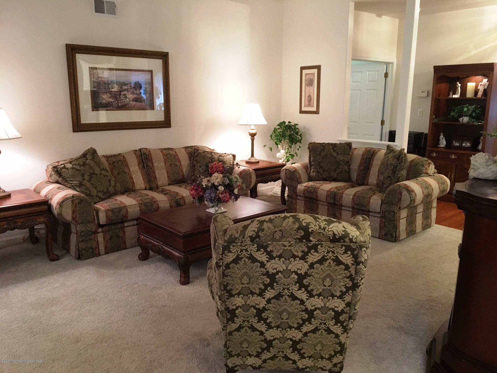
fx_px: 416
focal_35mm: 29
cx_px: 248
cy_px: 186
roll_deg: +0.0
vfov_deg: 48.2
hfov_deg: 61.7
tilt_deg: -12.3
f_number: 2.2
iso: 200
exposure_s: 1/17
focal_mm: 4.15
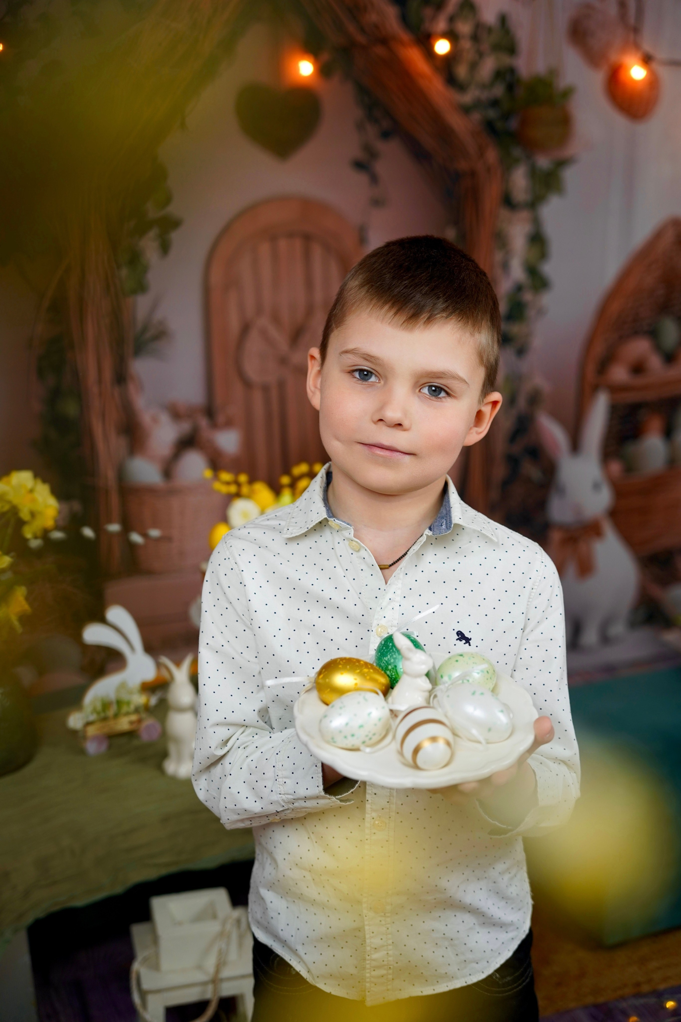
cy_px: 511
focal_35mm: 45
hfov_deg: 29.9
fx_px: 1274
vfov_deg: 43.7
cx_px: 340
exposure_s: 1/160
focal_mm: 44.9
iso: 250
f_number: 2.8
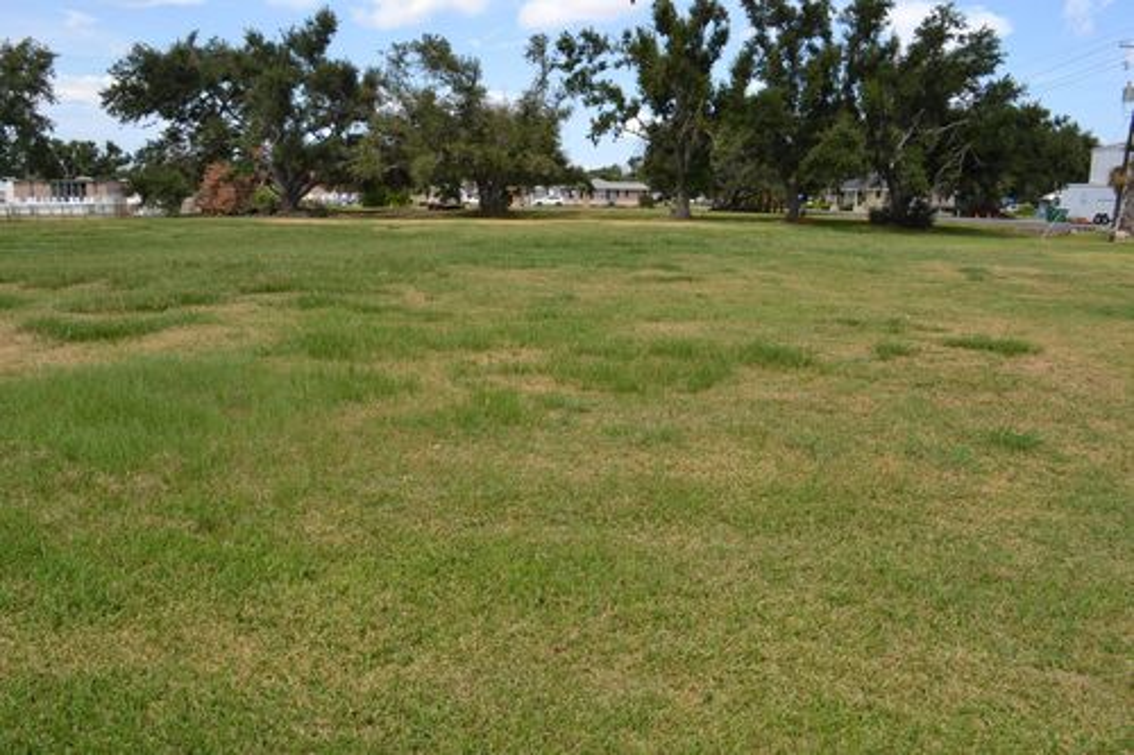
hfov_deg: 67.4
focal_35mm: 27
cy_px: 378
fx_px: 850
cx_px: 567
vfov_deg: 47.9
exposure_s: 1/200
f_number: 7.1
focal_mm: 18
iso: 100
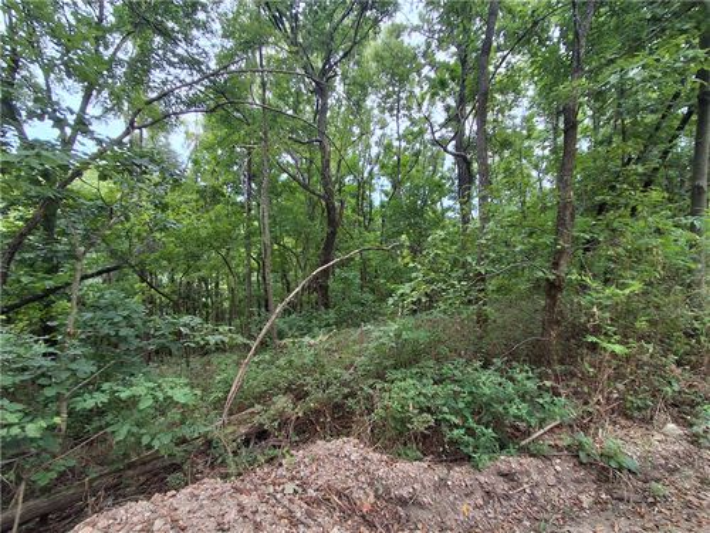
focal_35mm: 16
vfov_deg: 78.1
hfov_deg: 94.5
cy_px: 266
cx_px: 355
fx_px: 328
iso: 64
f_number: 2.2
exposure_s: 1/120
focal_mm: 1.64
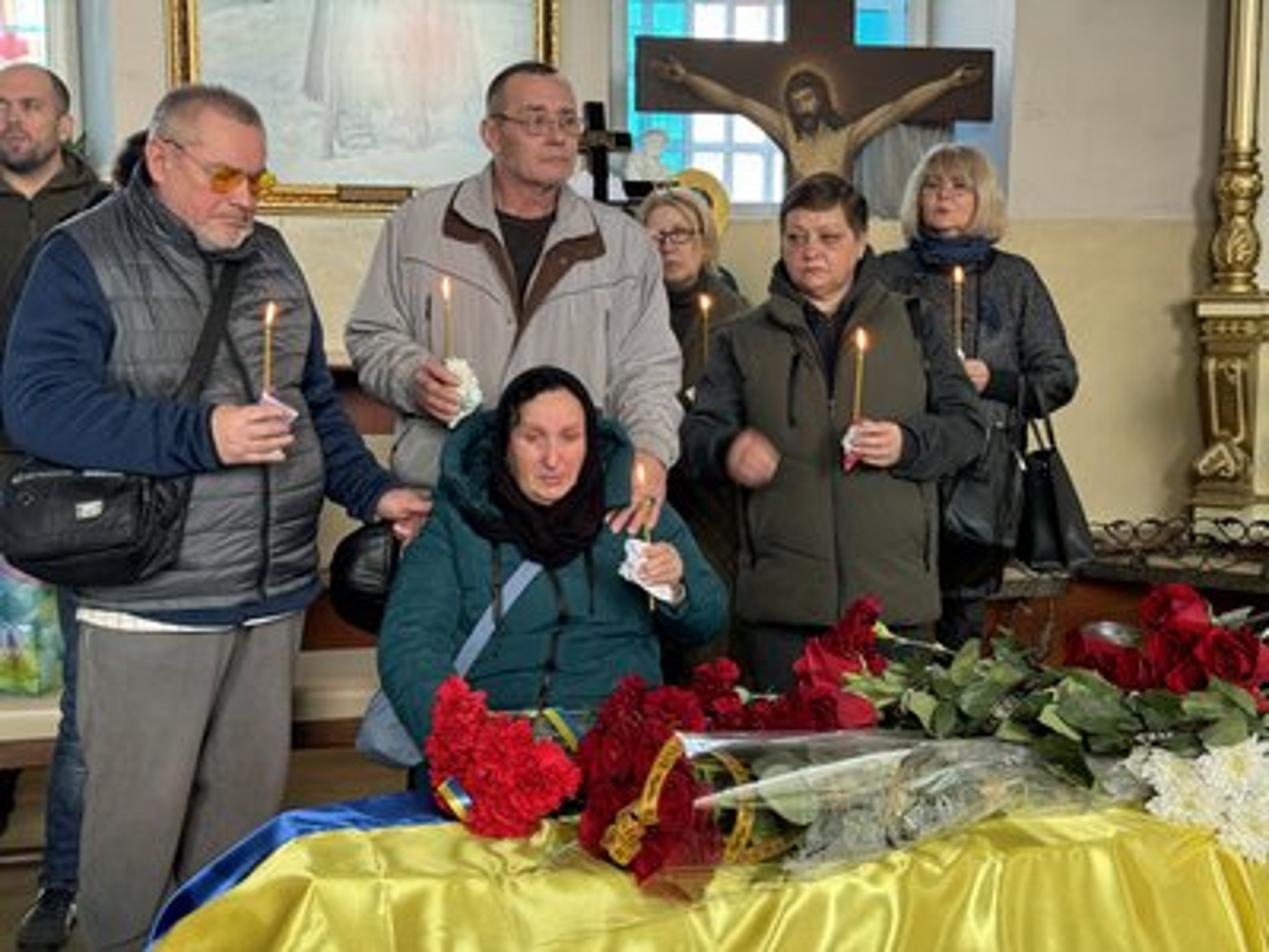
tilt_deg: -7.5
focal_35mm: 48
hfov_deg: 39.7
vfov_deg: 30.3
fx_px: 1760
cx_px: 634
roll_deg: -0.5
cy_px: 476
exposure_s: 1/60
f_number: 1.78
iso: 160
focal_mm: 6.76
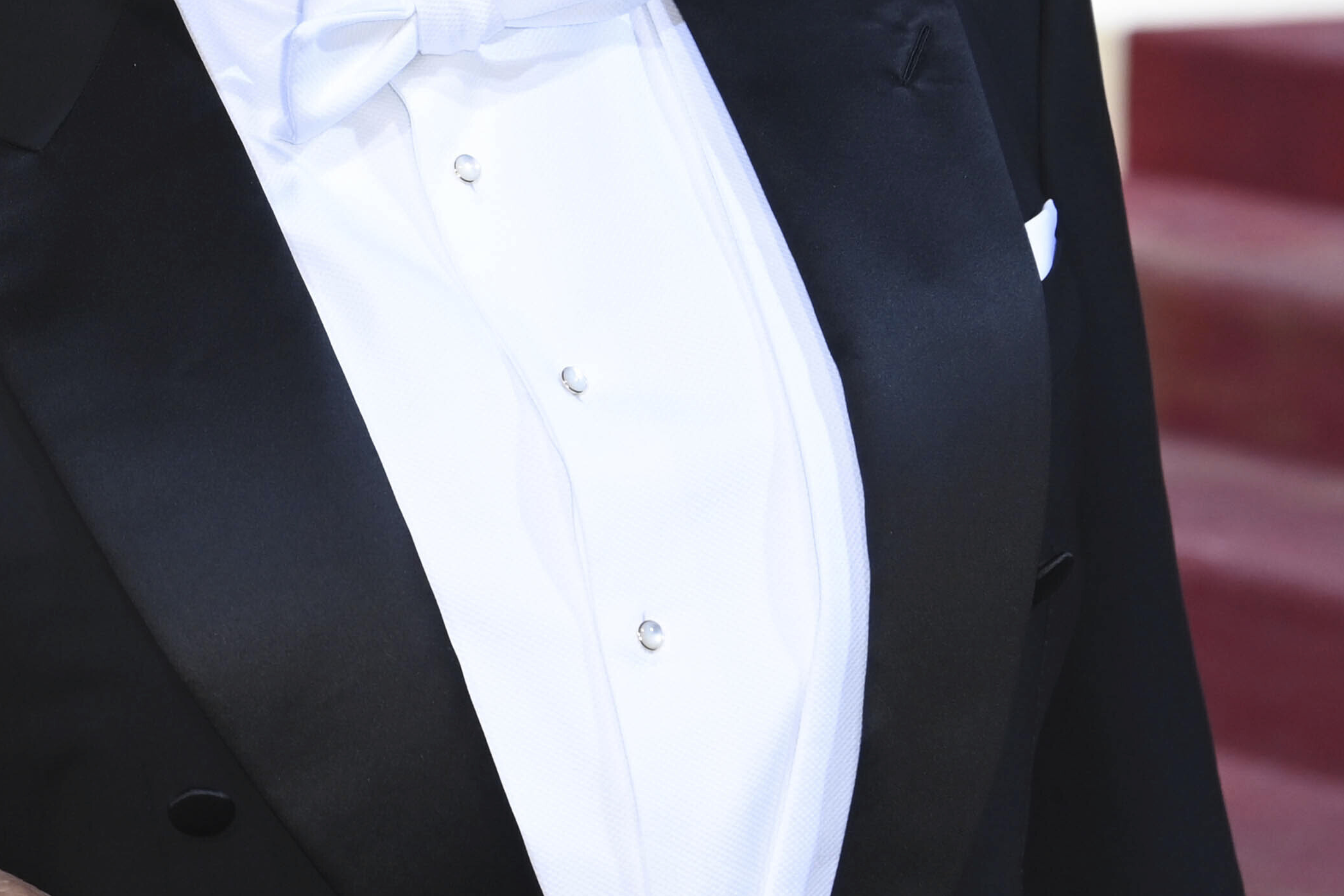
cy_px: 122
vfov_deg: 6.1
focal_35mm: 225
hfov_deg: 9.1
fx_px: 8399
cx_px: -134
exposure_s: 1/200
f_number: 5
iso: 1600
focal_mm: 85
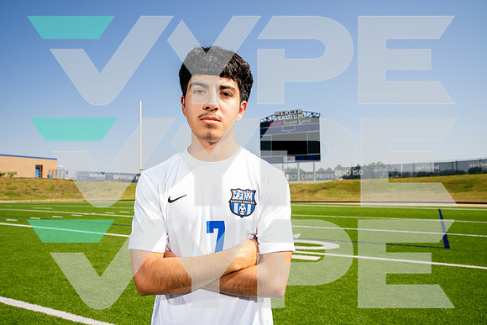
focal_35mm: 28
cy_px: 162
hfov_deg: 65.5
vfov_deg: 46.4
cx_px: 244
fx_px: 379
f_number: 7.1
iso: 50
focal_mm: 28
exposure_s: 1/125
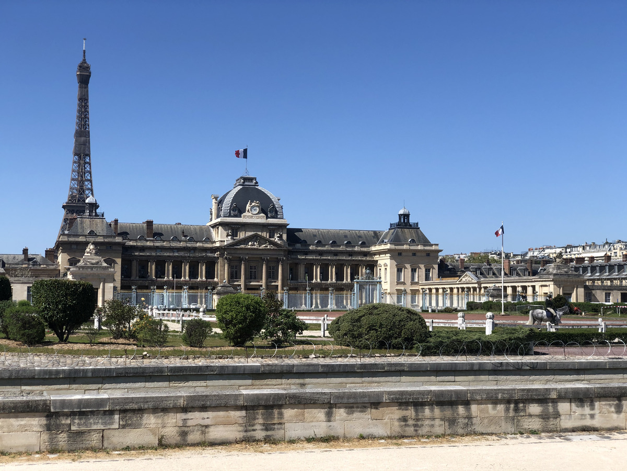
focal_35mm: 52
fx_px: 942
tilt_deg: +3.1
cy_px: 236
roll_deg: +0.0
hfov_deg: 36.8
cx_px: 314
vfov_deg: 28.0
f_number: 2.4
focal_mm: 6
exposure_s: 1/1389
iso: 16
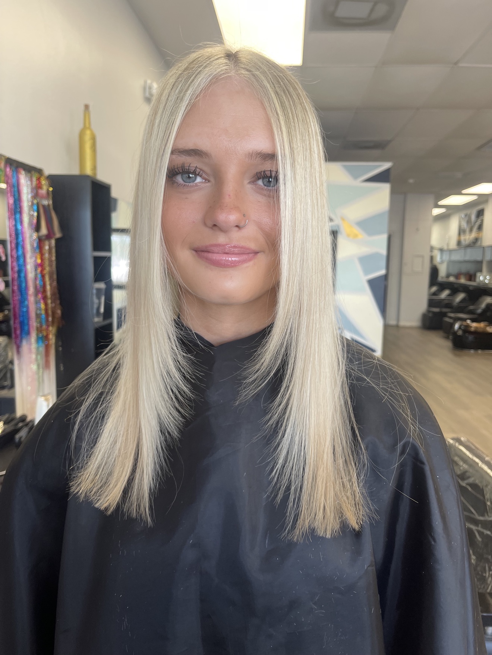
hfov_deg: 54.9
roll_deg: -1.9
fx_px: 474
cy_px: 328
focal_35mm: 25
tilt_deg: -7.5
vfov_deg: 69.4
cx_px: 246
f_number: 1.6
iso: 80
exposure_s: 1/120
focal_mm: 5.1
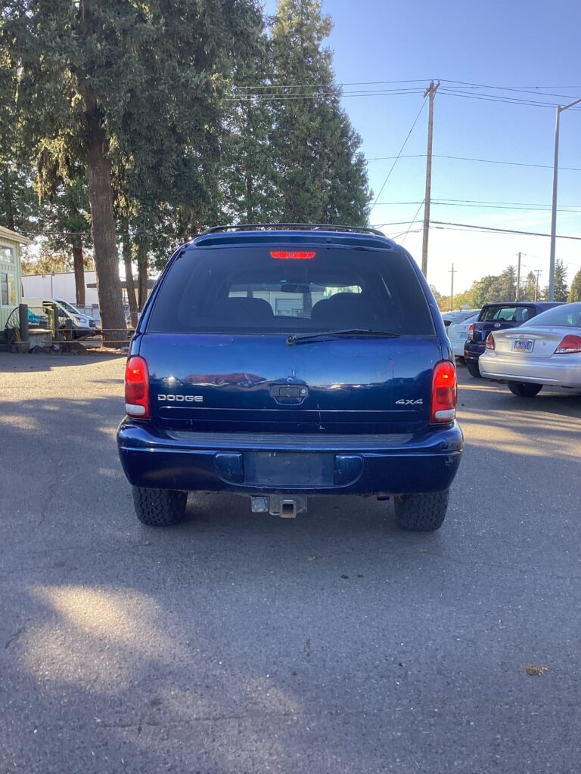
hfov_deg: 45.4
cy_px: 387
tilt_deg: -5.1
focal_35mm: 31
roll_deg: -3.1
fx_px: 694
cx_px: 290
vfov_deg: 58.4
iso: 25
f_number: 2.4
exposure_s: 1/129
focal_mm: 3.3
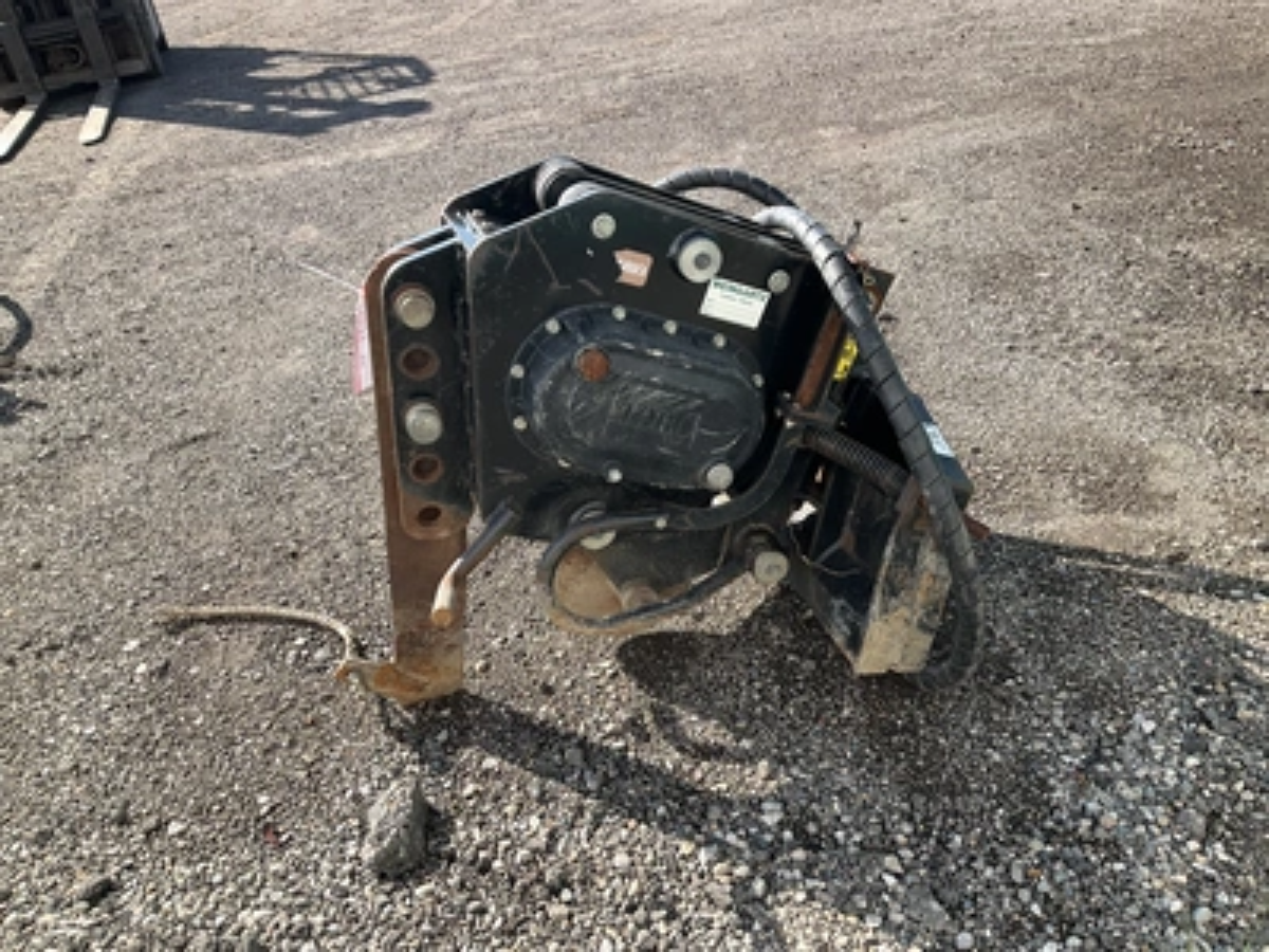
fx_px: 1063
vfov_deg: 48.2
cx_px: 634
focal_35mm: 29
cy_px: 476
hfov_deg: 61.7
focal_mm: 3
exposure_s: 1/683
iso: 25
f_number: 1.8
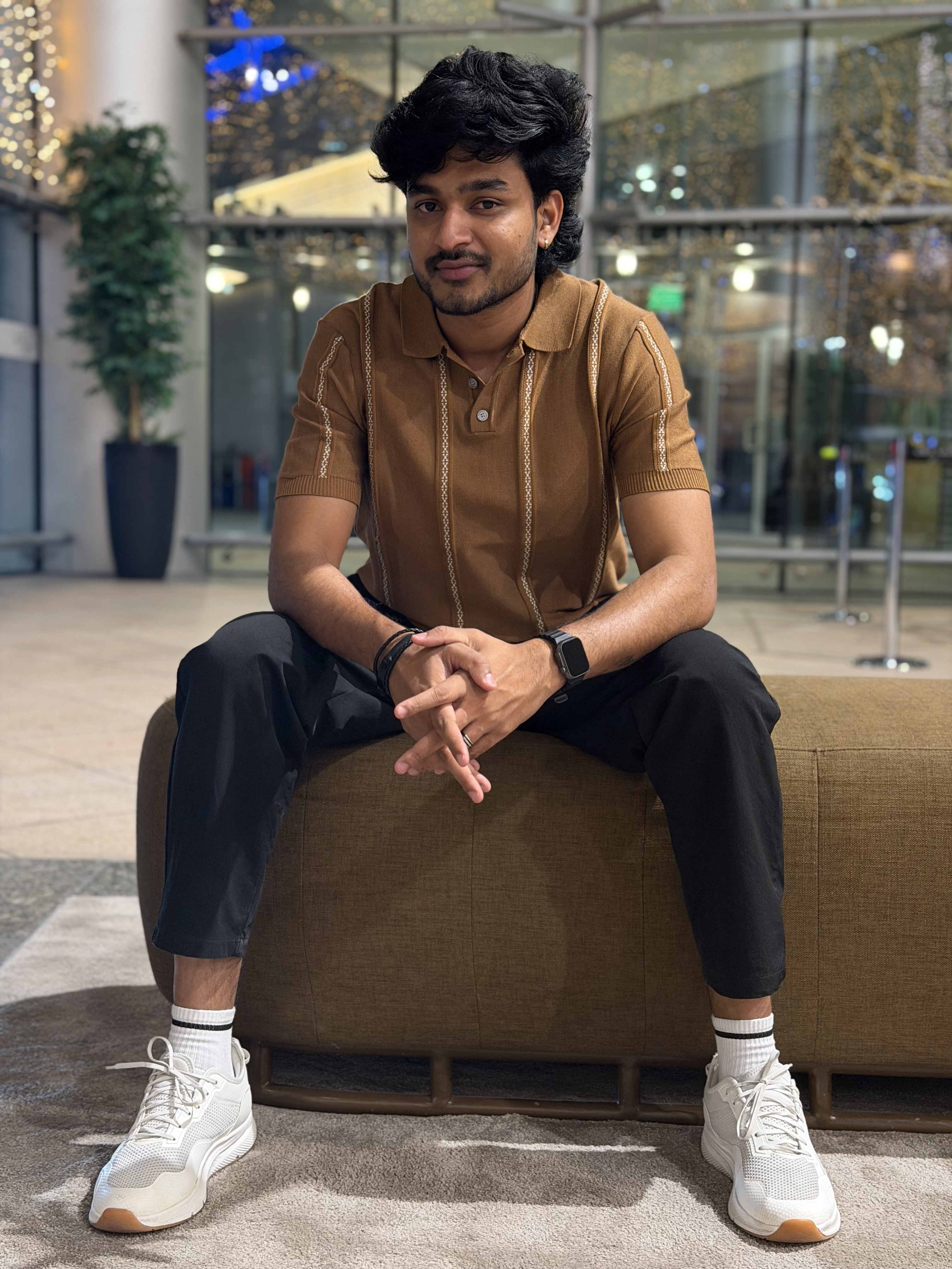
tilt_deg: -5.0
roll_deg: -1.4
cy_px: 634
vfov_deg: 39.7
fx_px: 1760
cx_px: 476
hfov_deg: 30.3
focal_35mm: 48
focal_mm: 6.76
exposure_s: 1/33
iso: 250
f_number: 1.78
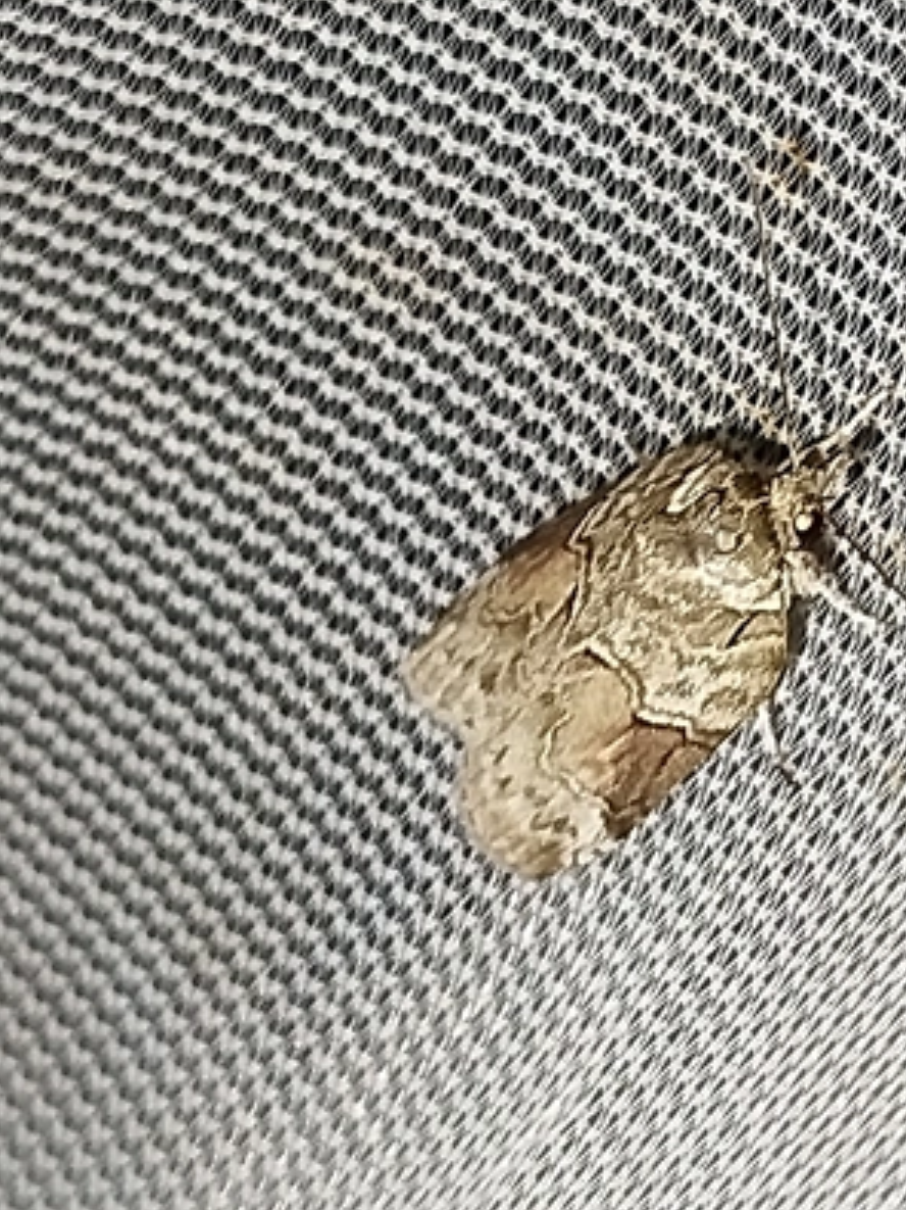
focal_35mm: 136
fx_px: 4749
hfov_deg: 10.9
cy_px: 714
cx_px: 533
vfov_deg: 14.5
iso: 200
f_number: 1.7
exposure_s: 1/50
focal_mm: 5.31
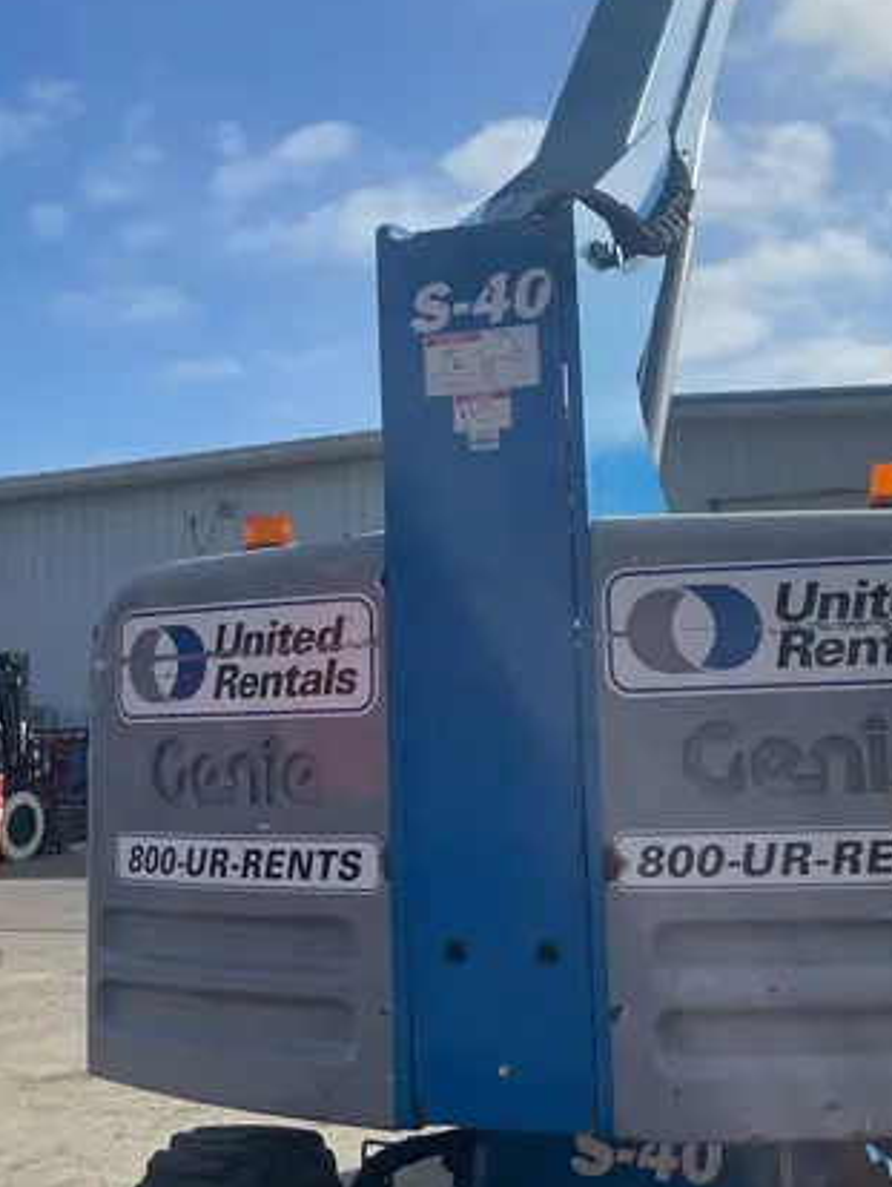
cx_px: 599
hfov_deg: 31.3
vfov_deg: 40.8
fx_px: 1579
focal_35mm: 46
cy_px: 414
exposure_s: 1/5556
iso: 32
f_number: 1.6
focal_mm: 4.2
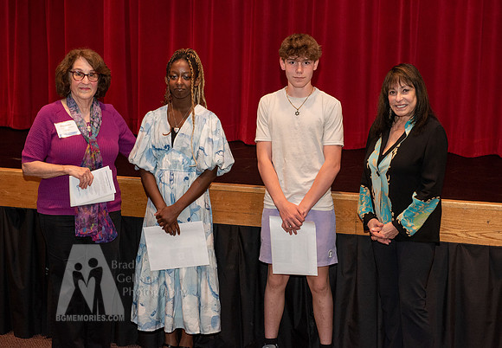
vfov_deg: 20.0
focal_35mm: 70
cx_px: 269
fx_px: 988
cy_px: 160
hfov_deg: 28.5
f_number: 4.5
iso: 1600
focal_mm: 62
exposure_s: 1/100
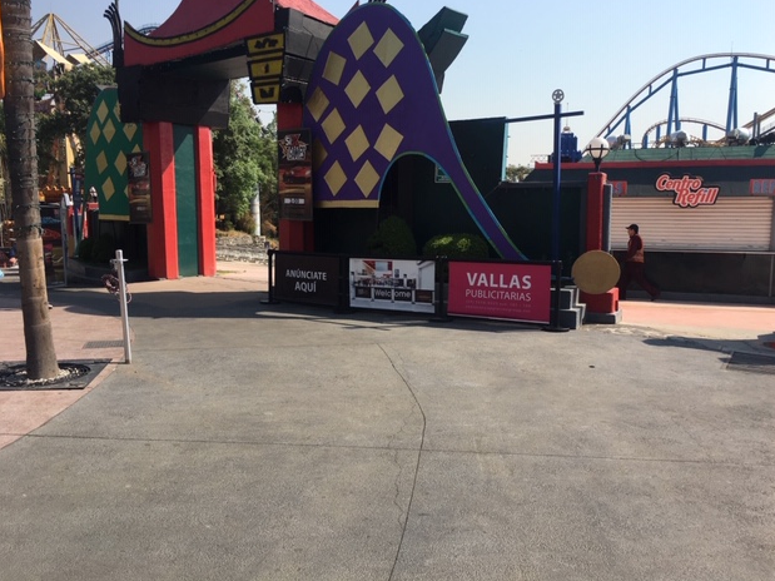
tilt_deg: -8.6
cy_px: 283
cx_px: 396
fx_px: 672
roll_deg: -1.3
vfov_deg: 46.8
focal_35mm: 30
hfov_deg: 60.0
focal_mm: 4.15
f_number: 2.2
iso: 25
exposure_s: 1/1451
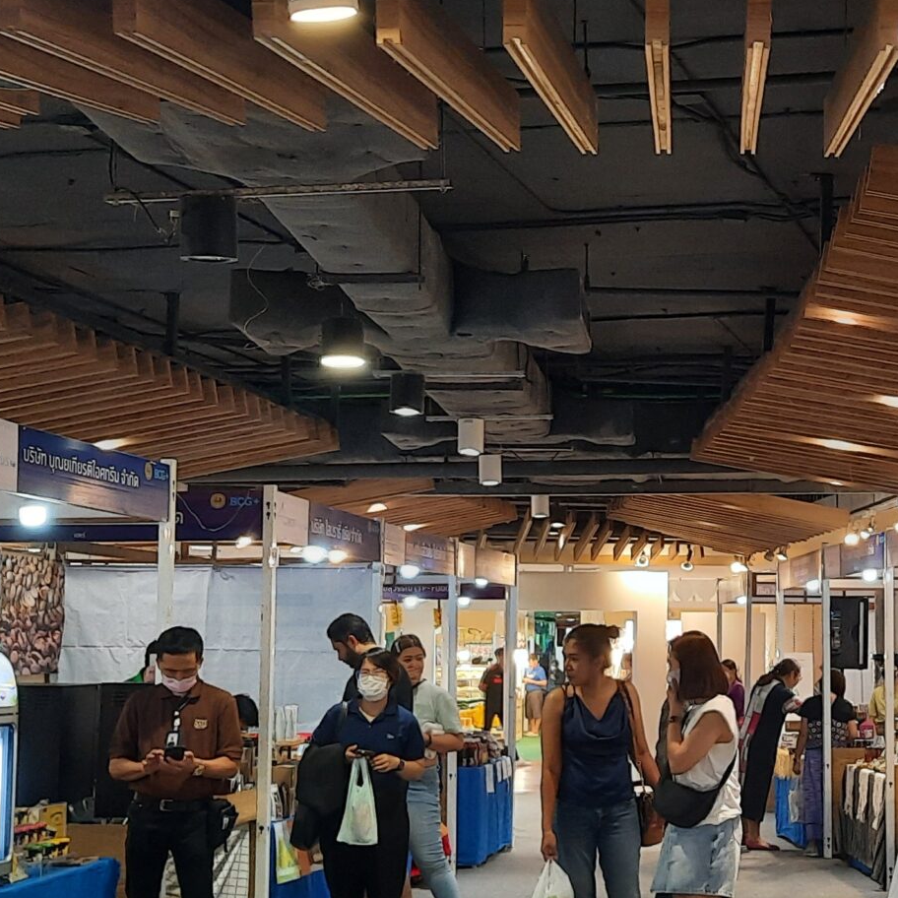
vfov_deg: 27.7
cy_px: 497
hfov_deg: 27.1
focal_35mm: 62
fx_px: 1820
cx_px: 728
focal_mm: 4.6
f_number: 2
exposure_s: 1/50
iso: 200
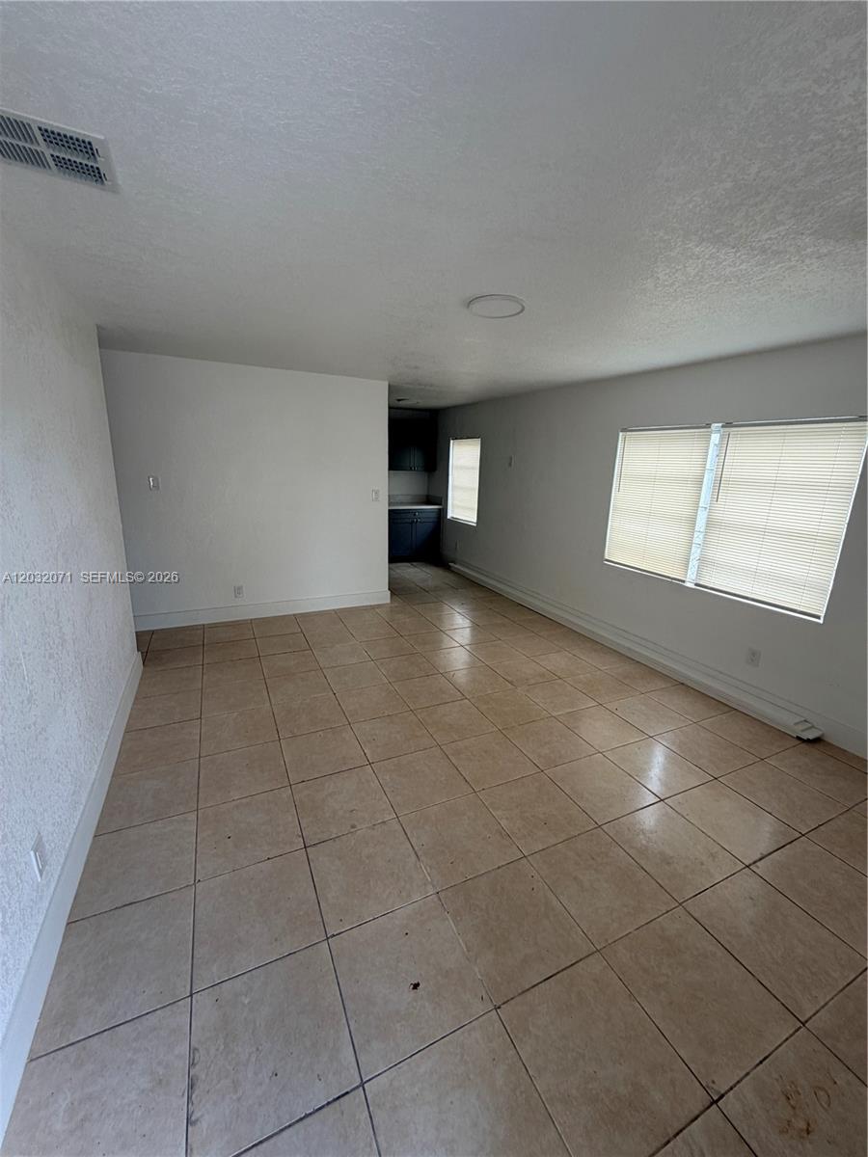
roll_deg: -2.9
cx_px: 434
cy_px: 578
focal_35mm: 14
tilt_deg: -12.8
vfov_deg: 102.1
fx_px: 468
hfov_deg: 85.7
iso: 64
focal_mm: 2.22
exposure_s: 1/121
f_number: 2.2
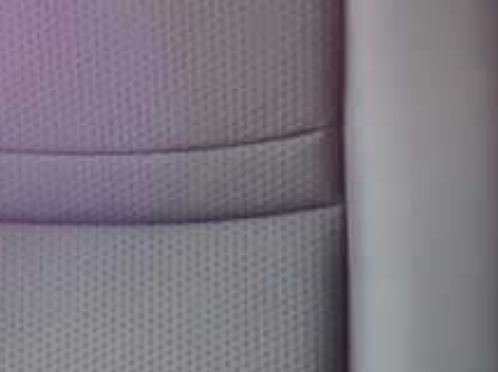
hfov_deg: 18.9
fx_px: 1451
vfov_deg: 14.6
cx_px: -7
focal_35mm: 101
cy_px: 165
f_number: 2.5
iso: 400
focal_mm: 6.37
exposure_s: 1/40
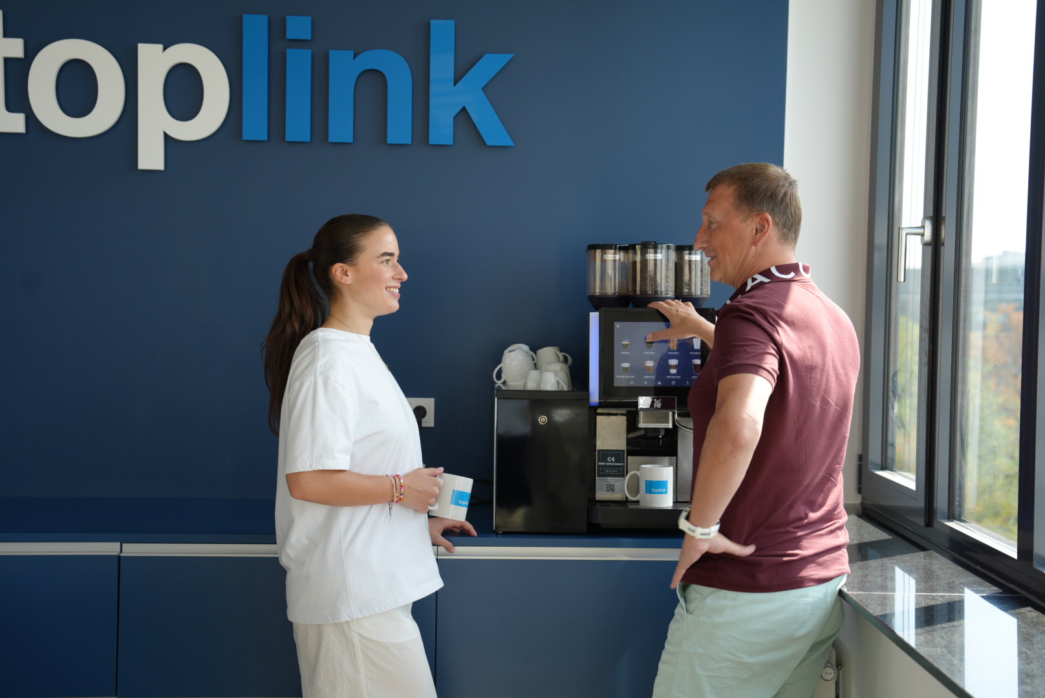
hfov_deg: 38.2
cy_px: 349
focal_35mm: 52
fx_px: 1510
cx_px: 522
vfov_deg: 26.0
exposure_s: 1/160
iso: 160
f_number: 4
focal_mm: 52
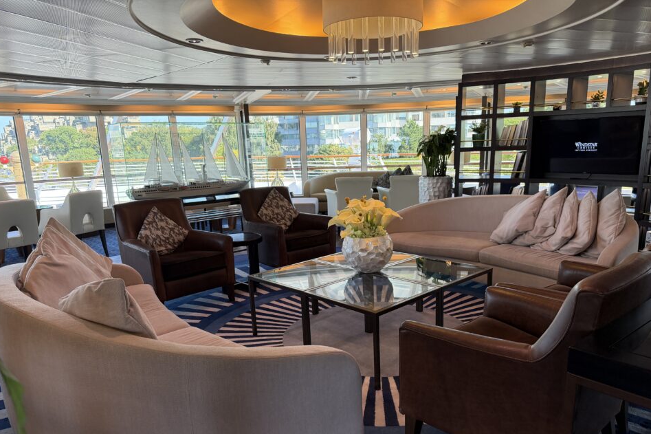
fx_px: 488
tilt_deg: -13.2
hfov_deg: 67.4
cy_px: 263
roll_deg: +2.9
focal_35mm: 27
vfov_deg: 47.6
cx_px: 333
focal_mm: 6.76
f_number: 1.78
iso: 200
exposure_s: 1/120
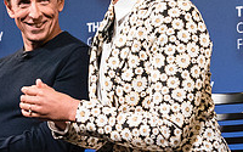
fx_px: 1497
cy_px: 54
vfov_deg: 5.8
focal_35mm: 226
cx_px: 111
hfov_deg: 9.3
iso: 2500
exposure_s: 1/250
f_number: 3.5
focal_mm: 48
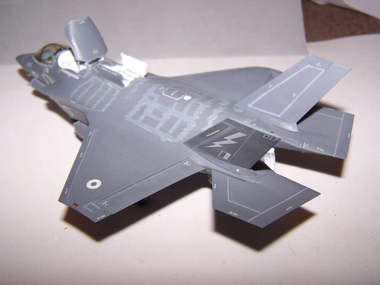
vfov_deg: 37.7
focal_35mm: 38
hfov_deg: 49.0
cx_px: 190
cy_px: 142
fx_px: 417
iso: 80
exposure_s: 1/60
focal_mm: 6.3
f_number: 2.8
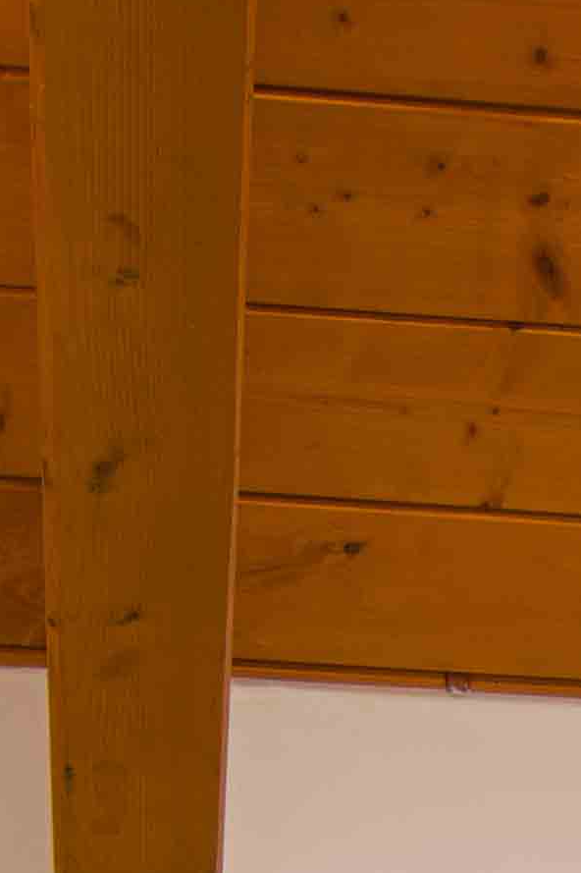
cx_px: 1151
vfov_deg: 14.4
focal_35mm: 111
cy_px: 1875
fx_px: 2698
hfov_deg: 11.2
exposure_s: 3
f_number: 8
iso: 100
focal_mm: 11
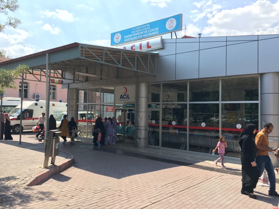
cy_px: 104
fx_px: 234
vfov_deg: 48.2
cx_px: 140
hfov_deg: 61.7
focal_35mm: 29
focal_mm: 4.15
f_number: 2.2
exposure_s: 1/777
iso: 25
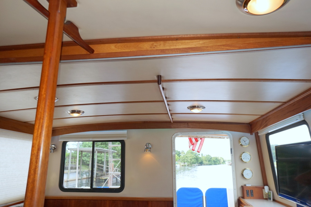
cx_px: 156
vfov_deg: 53.1
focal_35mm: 24
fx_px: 207
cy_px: 104
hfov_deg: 73.8
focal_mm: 16
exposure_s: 1/60
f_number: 4
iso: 160
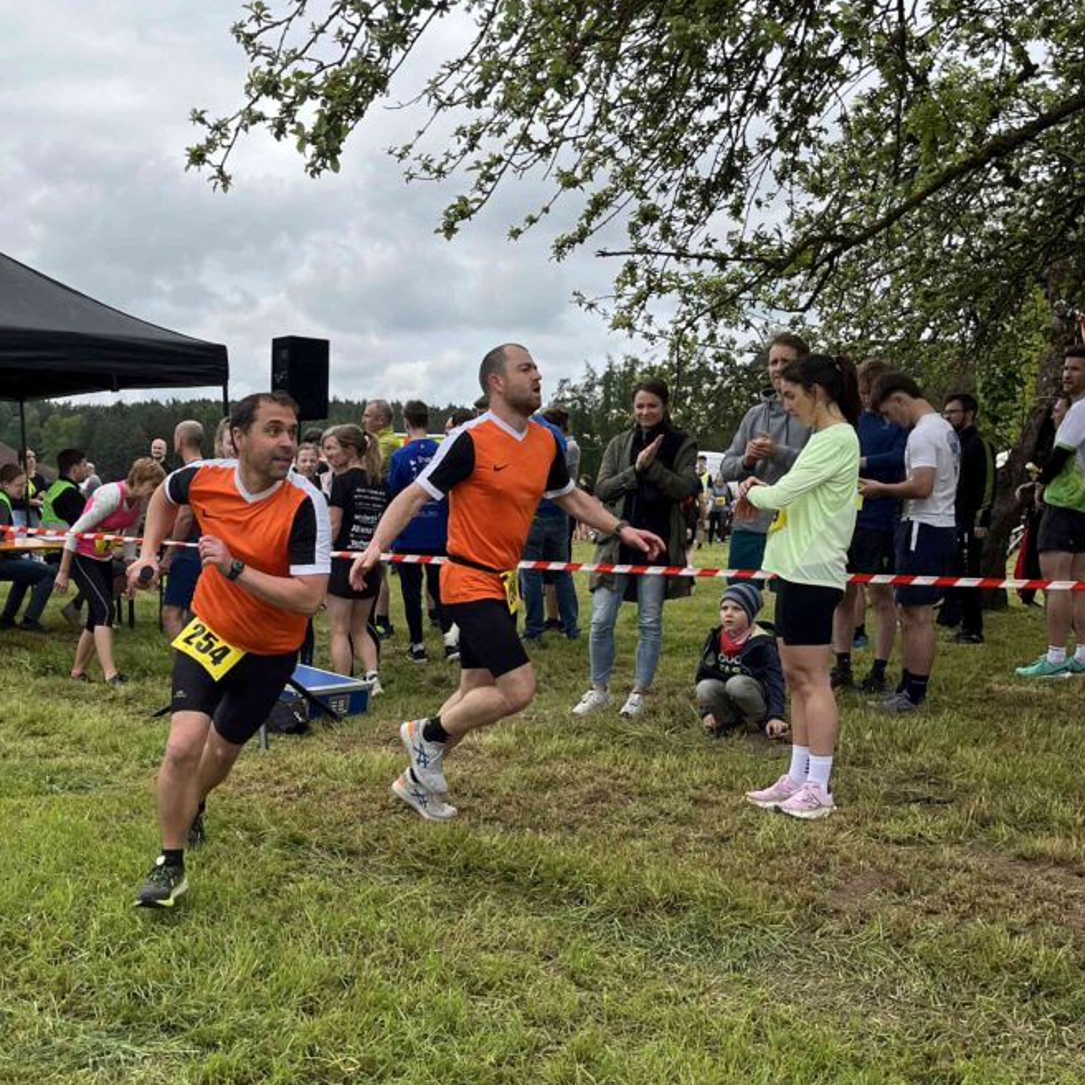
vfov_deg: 39.7
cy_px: 682
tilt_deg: -4.1
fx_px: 1489
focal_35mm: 42
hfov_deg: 39.5
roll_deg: +0.6
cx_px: 347
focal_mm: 5.1
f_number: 1.6
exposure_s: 1/2632
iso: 50
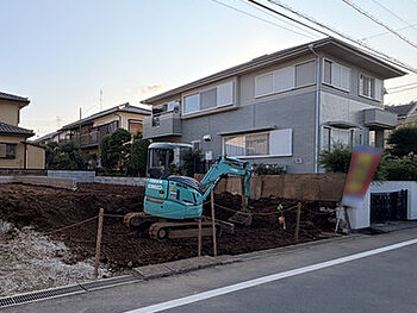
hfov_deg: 64.8
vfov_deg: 56.7
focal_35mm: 24
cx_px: 80
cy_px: 174
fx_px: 289
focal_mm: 2.22
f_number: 2.2
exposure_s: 1/985
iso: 25
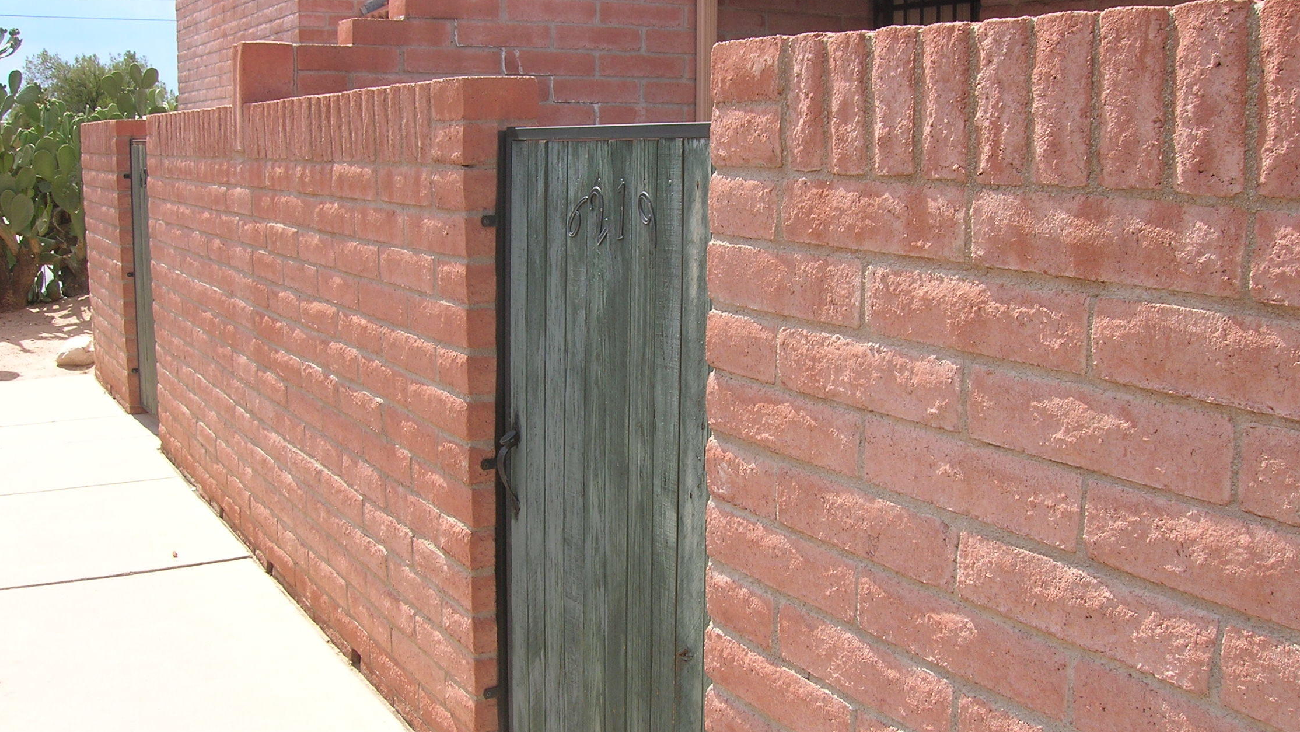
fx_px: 1310
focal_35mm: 38
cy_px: 337
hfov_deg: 52.8
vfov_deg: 31.2
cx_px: 648
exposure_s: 1/190
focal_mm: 5.7
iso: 50
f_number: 4.9
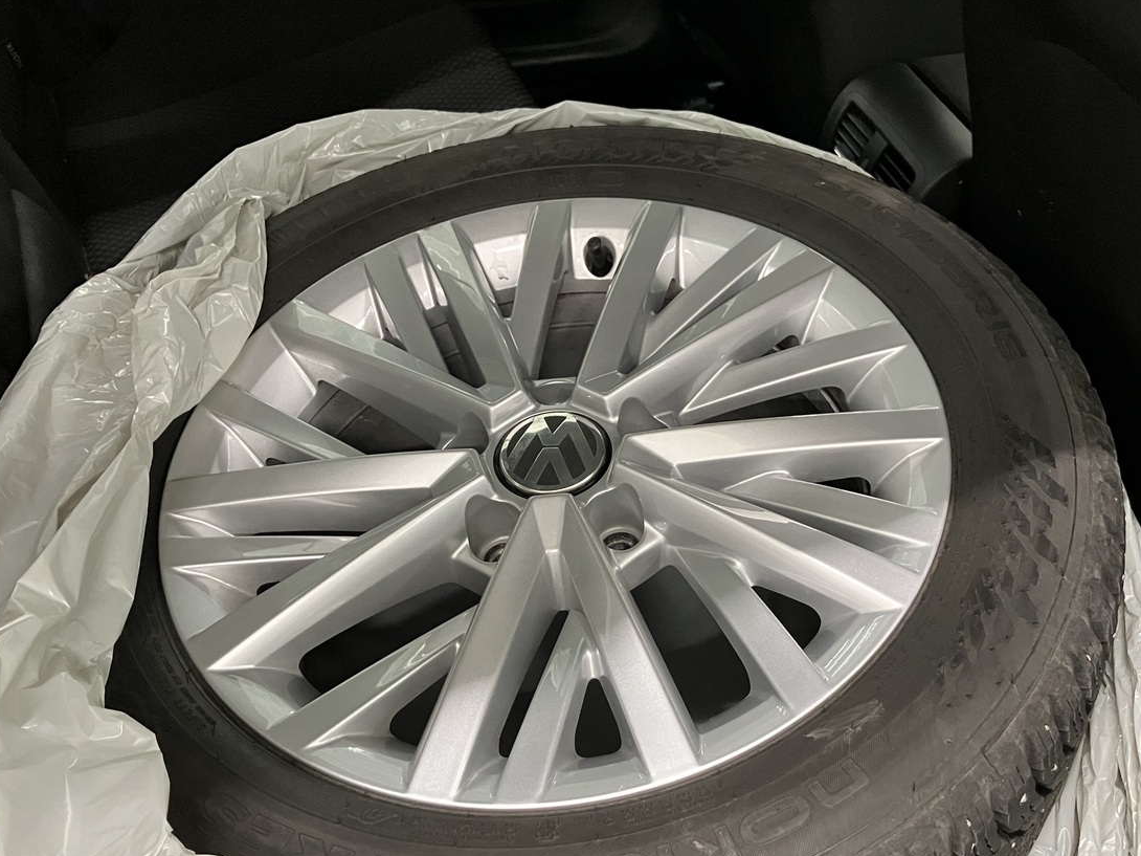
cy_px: 562
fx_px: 1219
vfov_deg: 38.3
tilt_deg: -49.0
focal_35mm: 37
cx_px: 641
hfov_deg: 50.0
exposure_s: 1/40
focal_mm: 3.99
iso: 320
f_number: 1.8
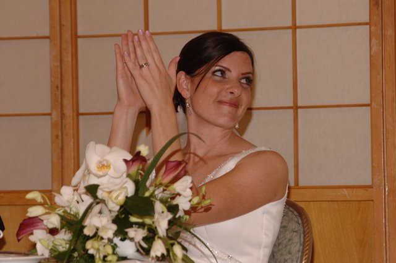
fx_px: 2225
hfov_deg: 10.2
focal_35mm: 202
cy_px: 132
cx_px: 198
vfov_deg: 6.8
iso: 400
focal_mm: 135
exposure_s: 1/40
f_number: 6
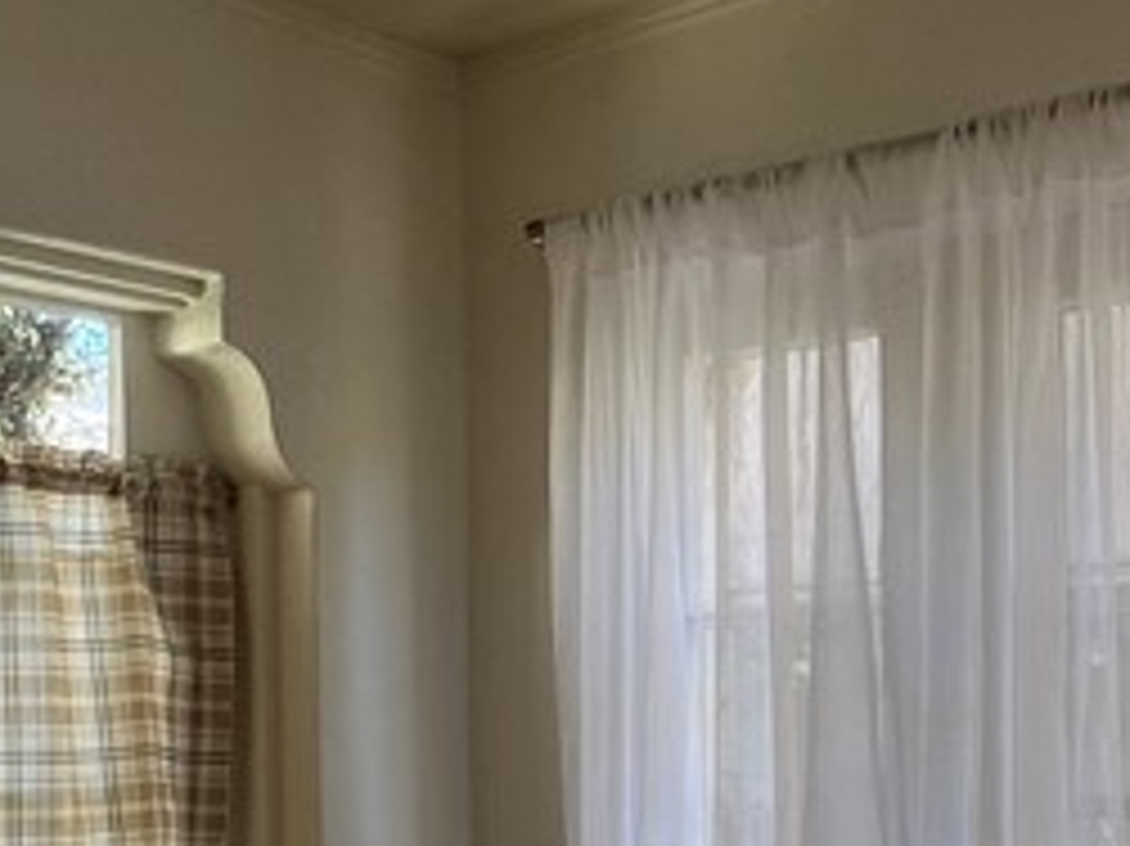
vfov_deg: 26.5
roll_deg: +0.4
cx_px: 1116
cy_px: 774
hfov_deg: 33.3
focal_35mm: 53
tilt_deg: -1.5
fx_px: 1729
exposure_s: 1/120
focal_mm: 1.57
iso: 40
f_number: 1.8
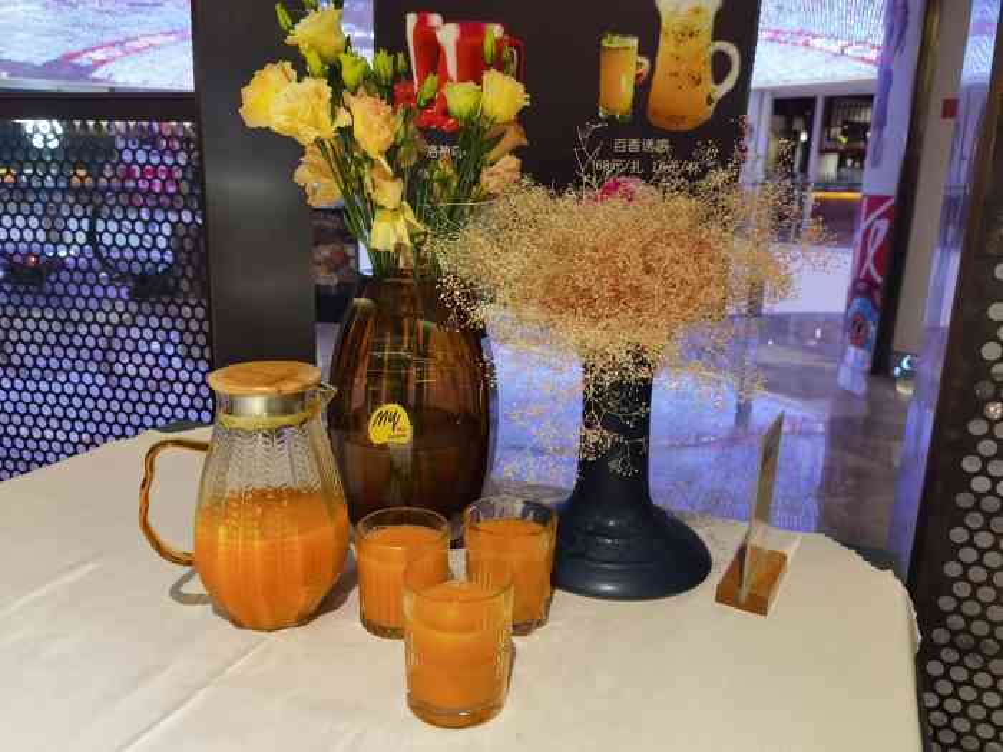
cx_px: 502
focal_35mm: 27
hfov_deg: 65.3
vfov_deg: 51.4
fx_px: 782
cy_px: 376
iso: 160
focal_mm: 6.71
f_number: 1.9
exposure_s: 1/100
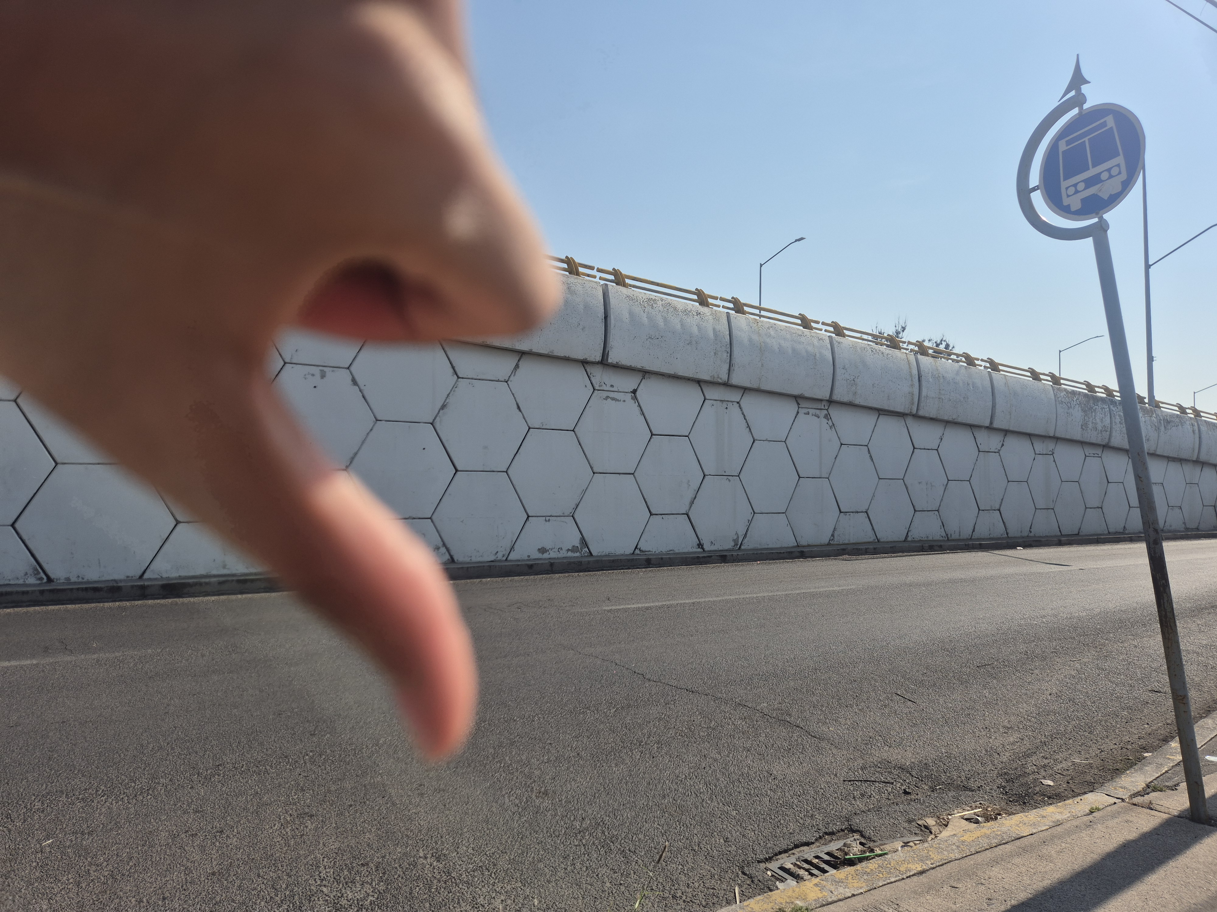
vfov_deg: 58.9
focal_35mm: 23
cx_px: 608
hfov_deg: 73.9
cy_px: 456
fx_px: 809
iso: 25
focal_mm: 5.4
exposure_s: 1/3072
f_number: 1.8
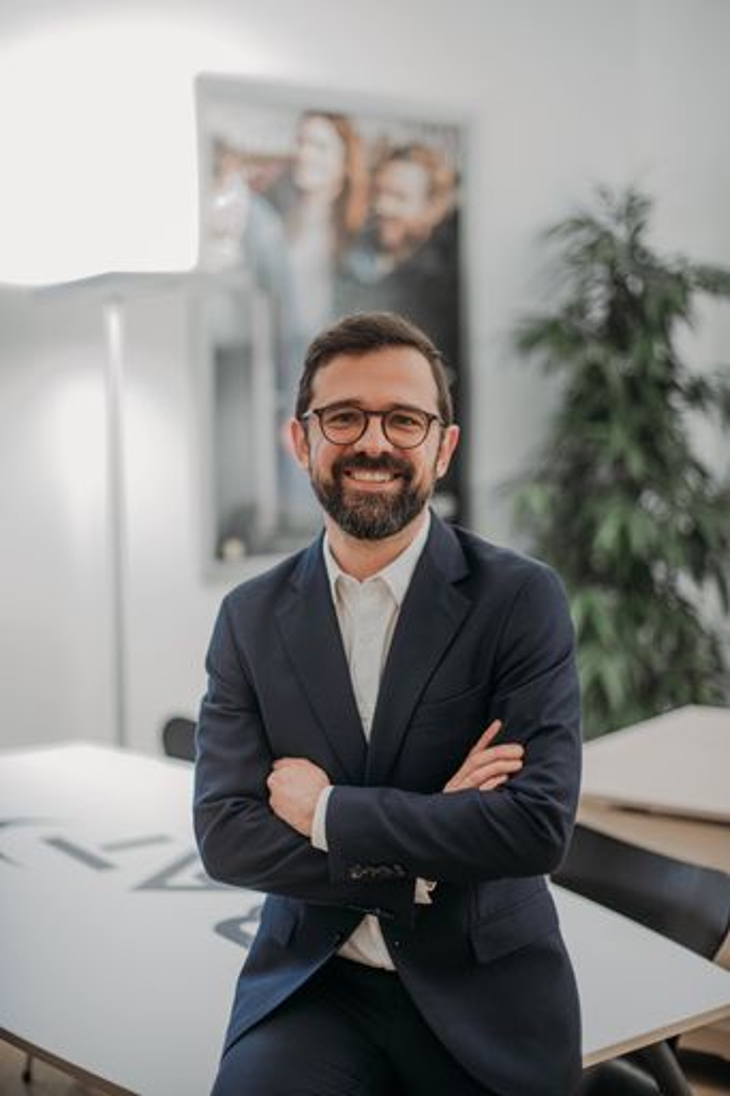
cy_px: 548
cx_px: 365
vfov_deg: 39.6
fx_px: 1522
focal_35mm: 50
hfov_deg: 27.0
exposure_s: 1/200
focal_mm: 50
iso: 1600
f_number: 1.8
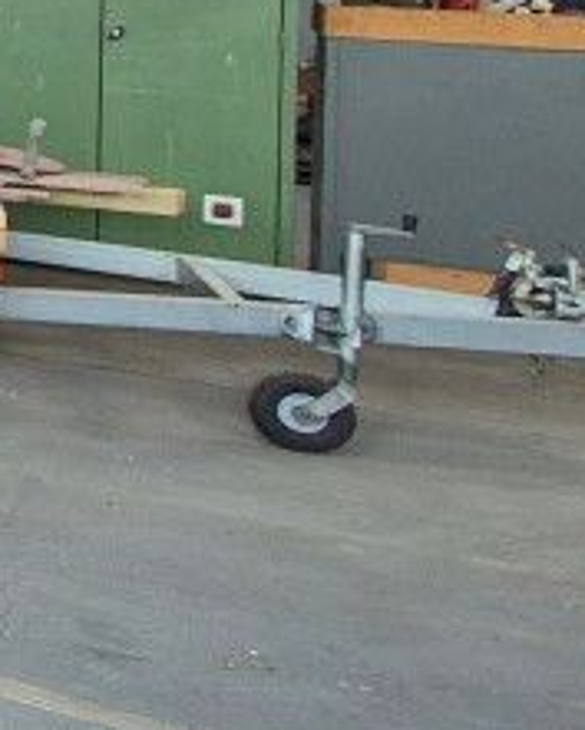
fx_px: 1492
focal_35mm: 69
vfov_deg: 25.1
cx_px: -1302
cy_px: -119
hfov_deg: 10.6
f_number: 2.2
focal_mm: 2.2
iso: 50
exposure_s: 1/50
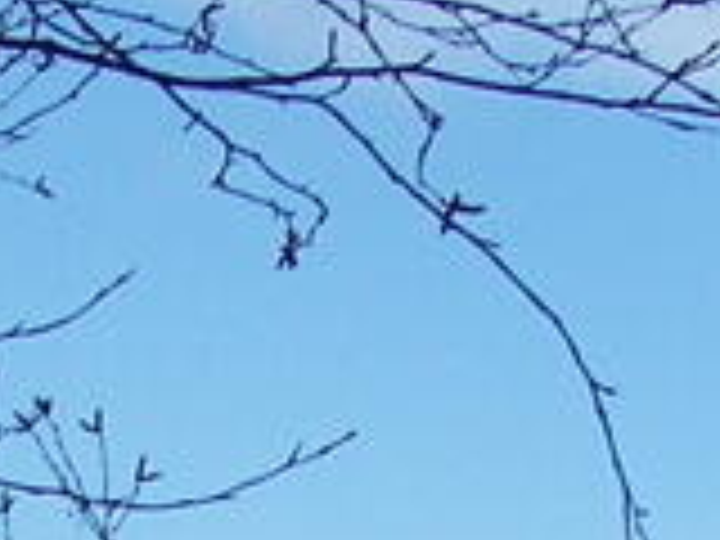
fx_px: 5054
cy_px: 1278
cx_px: 662
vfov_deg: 5.9
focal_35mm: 243
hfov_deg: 8.1
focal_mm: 6.3
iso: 80
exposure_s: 1/640
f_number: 4
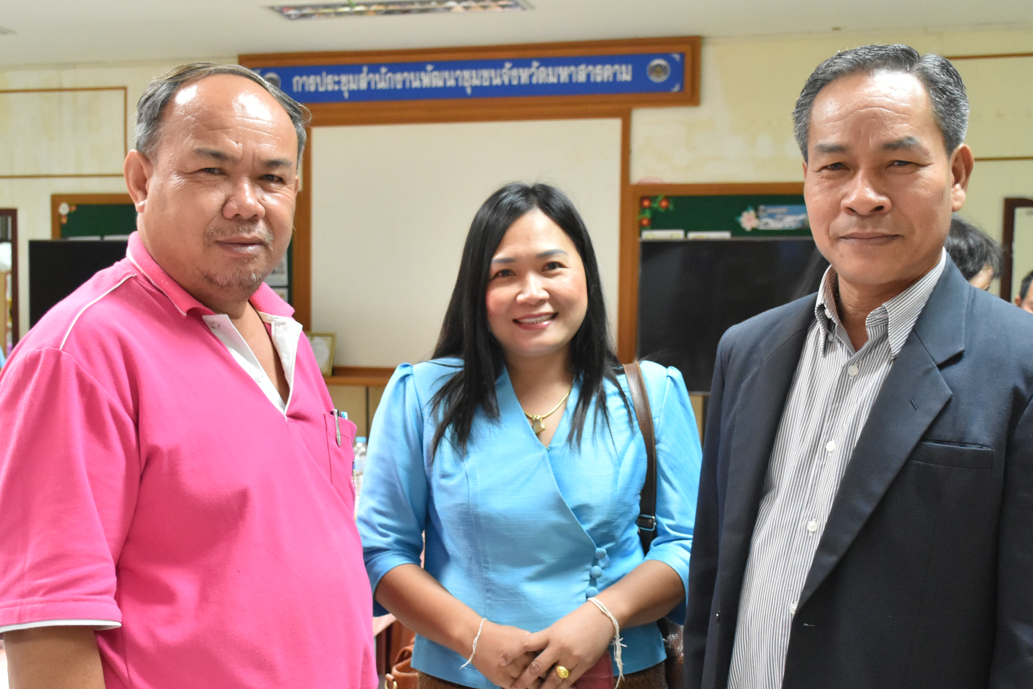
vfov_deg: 28.5
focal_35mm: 47
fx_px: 1349
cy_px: 431
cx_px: 543
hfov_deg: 41.9
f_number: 4.5
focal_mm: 24
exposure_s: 1/80
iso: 2500
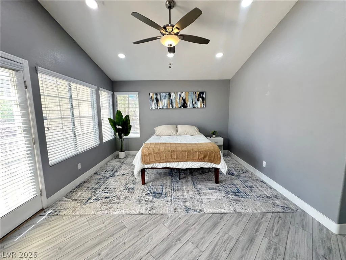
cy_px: 130
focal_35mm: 14
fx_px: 140
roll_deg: +0.2
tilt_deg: -7.2
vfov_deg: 85.7
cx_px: 173
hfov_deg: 102.1
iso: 125
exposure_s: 1/120
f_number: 2.2
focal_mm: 2.22
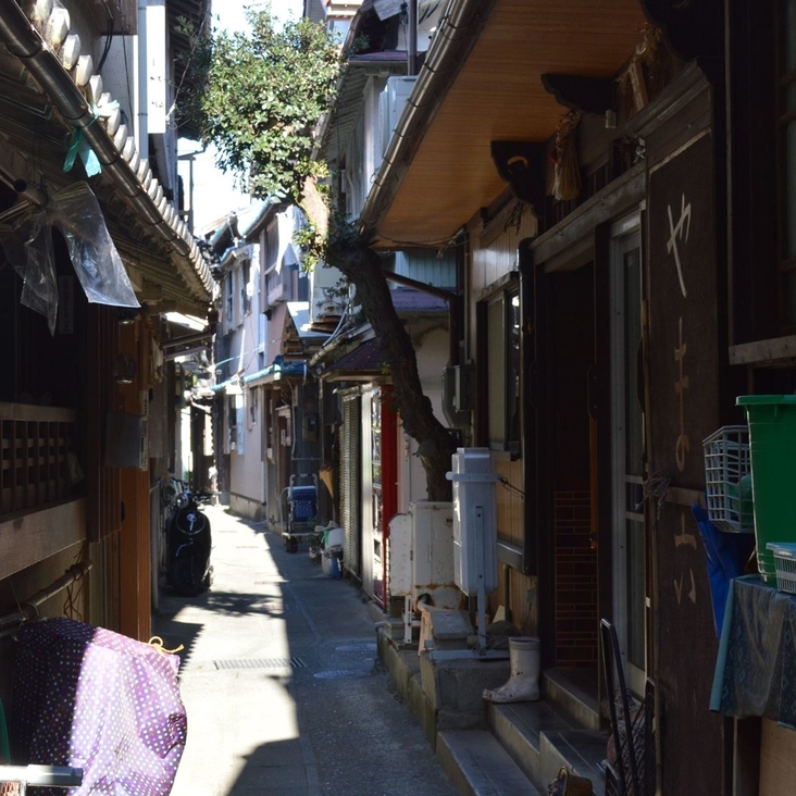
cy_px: 376
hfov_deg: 24.3
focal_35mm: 71
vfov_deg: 24.3
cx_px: 388
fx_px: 1847
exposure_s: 1/200
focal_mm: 34
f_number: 7.1
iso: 400
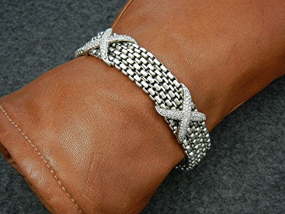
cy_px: 107
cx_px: 142
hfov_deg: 28.6
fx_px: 560
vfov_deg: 21.6
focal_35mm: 68
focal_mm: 12.2
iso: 400
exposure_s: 1/17.1
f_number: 4.1
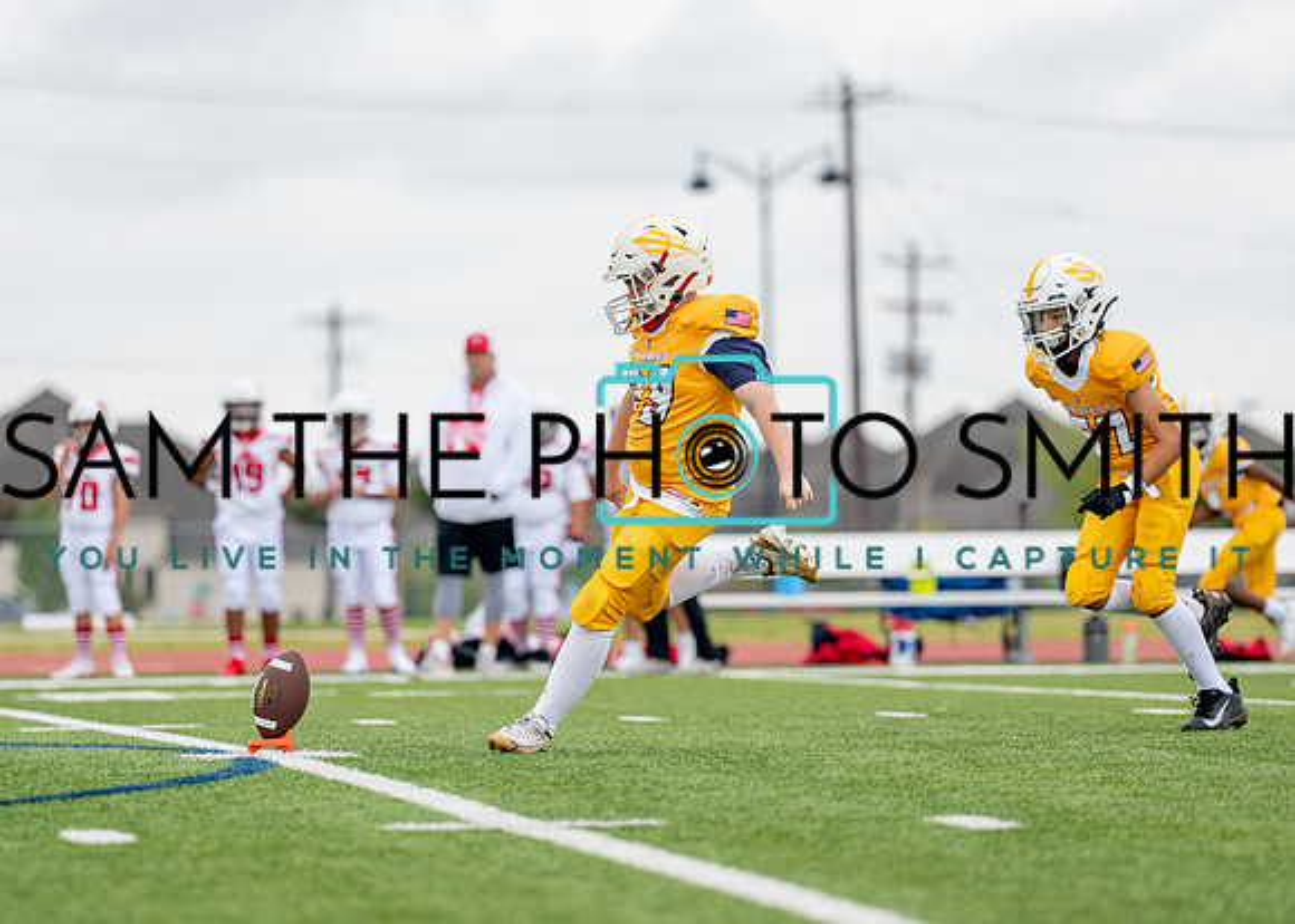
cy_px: 454
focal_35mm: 259
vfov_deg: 5.6
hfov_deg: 7.8
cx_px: 599
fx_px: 9517
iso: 500
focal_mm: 171
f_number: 2.8
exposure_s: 1/2000
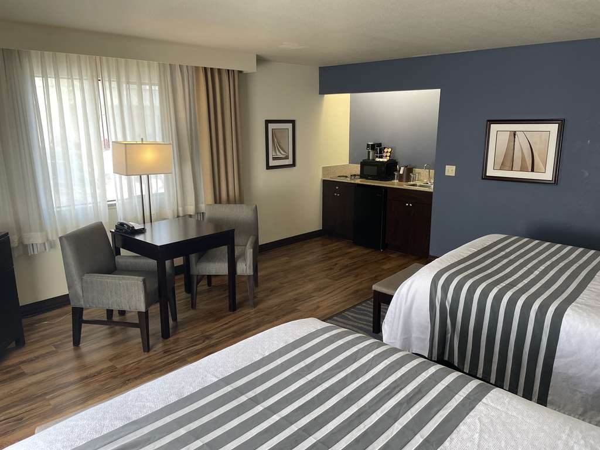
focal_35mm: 26
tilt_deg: -12.5
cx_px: 300
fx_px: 451
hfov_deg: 67.3
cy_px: 225
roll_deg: +0.5
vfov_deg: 53.1
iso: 80
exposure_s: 1/120
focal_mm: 4.2
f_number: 1.6
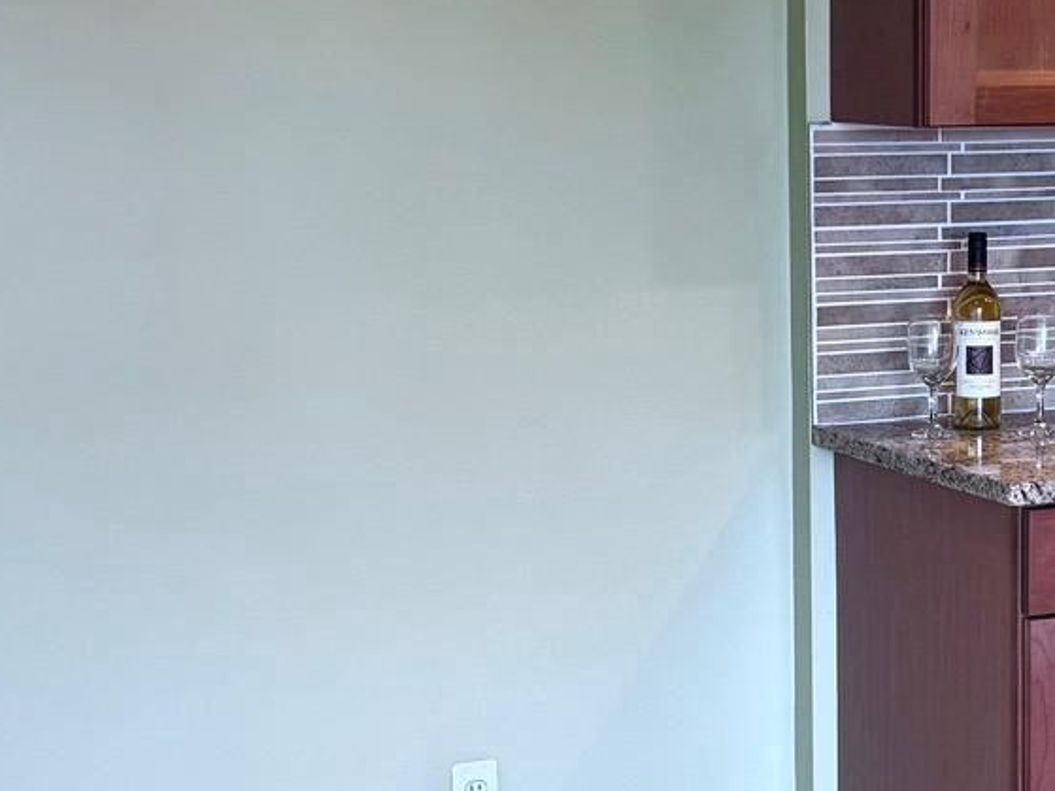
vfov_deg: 16.8
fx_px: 2681
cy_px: 413
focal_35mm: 88
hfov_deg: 21.9
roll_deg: +0.1
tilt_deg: -8.8
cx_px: 879
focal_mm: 6.76
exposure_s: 1/120
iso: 160
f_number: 1.78
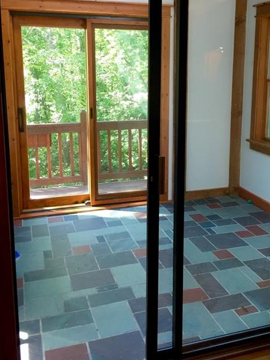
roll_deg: -1.6
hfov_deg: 37.6
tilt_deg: -10.5
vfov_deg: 48.6
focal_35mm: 38
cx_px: 163
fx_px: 395
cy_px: 138
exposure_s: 1/30
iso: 40
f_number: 2.2
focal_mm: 4.15
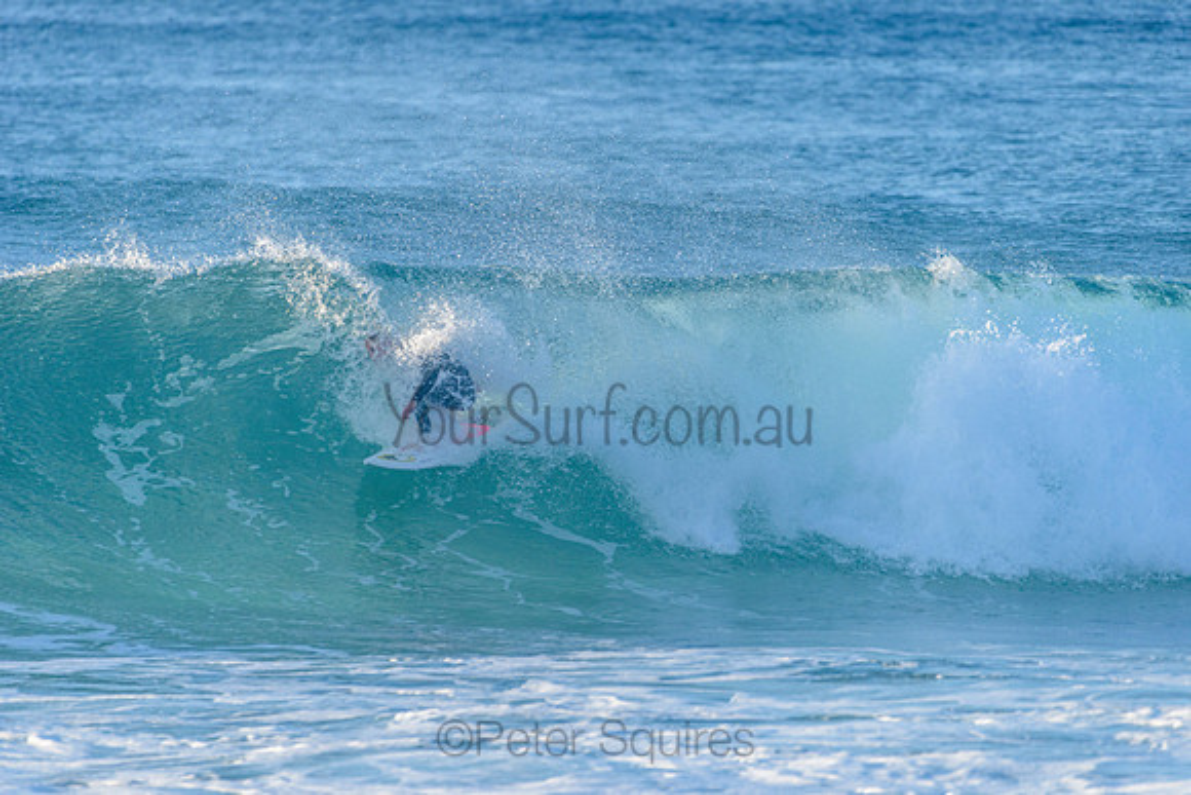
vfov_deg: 2.8
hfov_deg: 4.1
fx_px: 16545
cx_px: 596
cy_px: 398
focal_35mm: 500
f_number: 5.6
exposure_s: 1/2000
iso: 450
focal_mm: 500
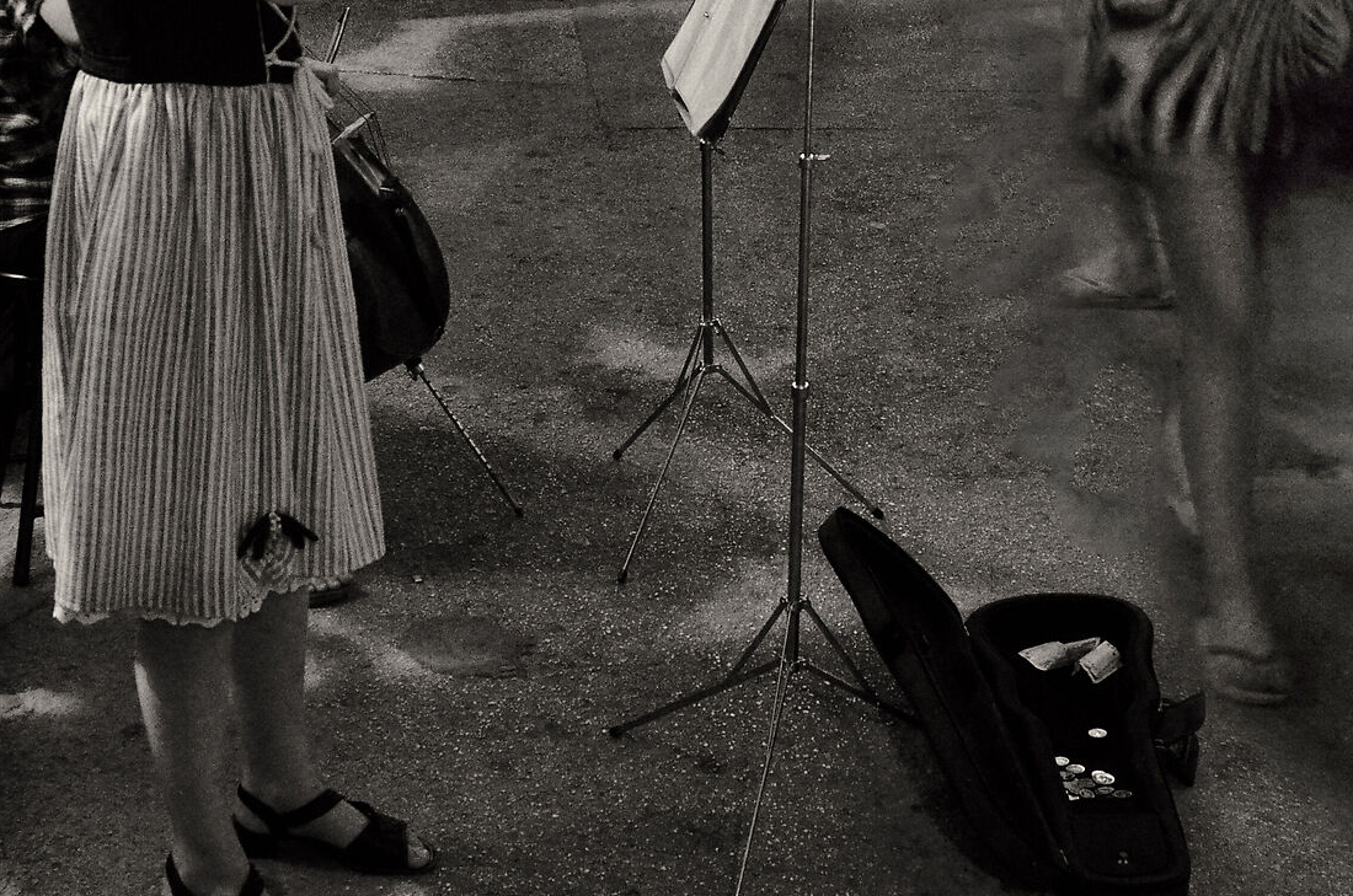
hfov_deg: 28.0
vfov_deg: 18.7
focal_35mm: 72
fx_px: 2701
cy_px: 211
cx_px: 823
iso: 2000
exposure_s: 1/60
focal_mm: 22
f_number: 5
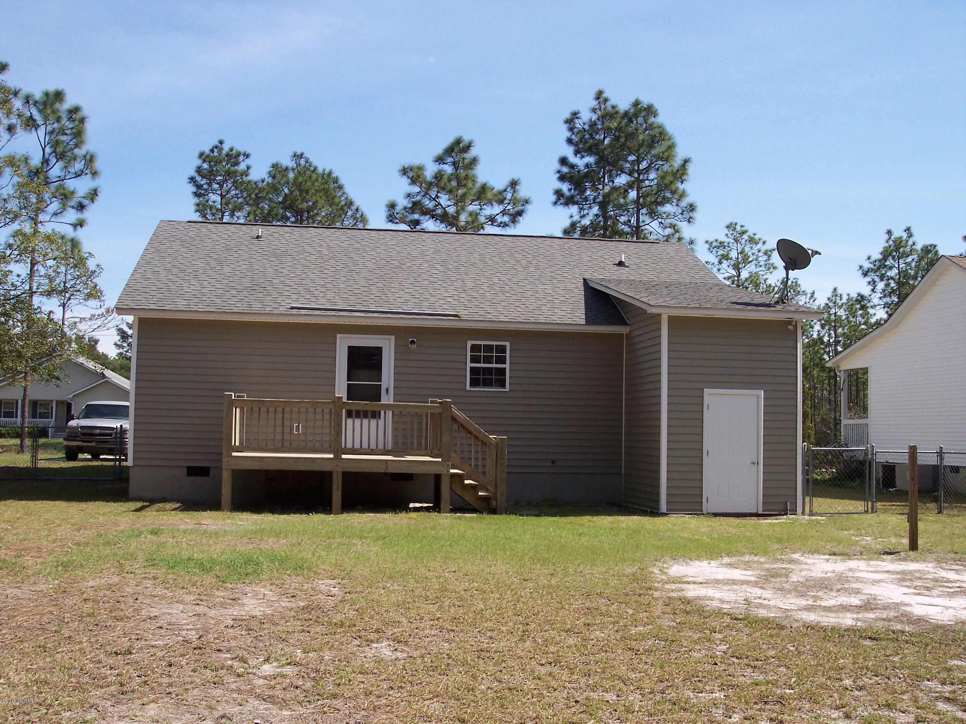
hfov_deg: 49.0
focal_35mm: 38
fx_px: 1060
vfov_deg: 37.7
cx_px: 483
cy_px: 362
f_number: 4.8
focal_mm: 8
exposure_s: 1/500
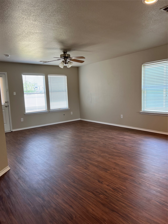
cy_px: 112
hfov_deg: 53.1
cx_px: 84
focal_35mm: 26
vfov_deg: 67.3
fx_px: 168
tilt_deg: -7.5
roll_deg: +2.8
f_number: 1.5
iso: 125
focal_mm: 5.7
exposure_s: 1/120
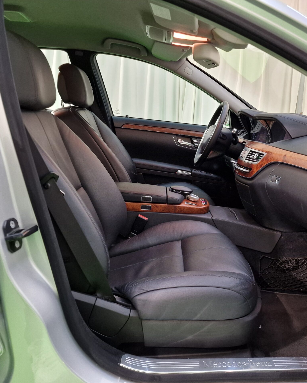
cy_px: 191
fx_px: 341
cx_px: 188
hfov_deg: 48.1
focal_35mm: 30
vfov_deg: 58.8
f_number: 1.8
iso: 320
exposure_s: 1/50
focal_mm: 6.4
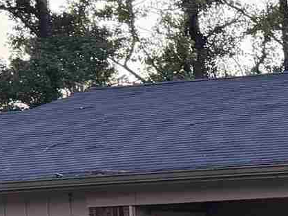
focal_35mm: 177
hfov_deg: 9.8
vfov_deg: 8.2
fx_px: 1471
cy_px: 325
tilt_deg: -2.4
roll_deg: +1.9
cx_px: 704
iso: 250
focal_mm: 6.76
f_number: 1.78
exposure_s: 1/60
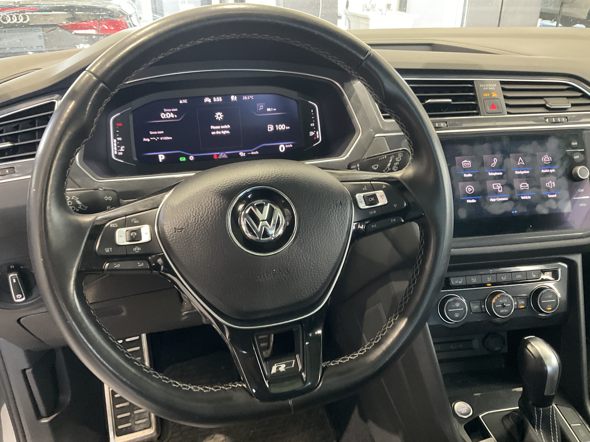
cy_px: 221
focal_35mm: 29
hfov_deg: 61.7
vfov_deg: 48.2
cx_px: 295
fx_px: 494
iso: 320
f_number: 1.8
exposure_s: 1/31
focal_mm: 3
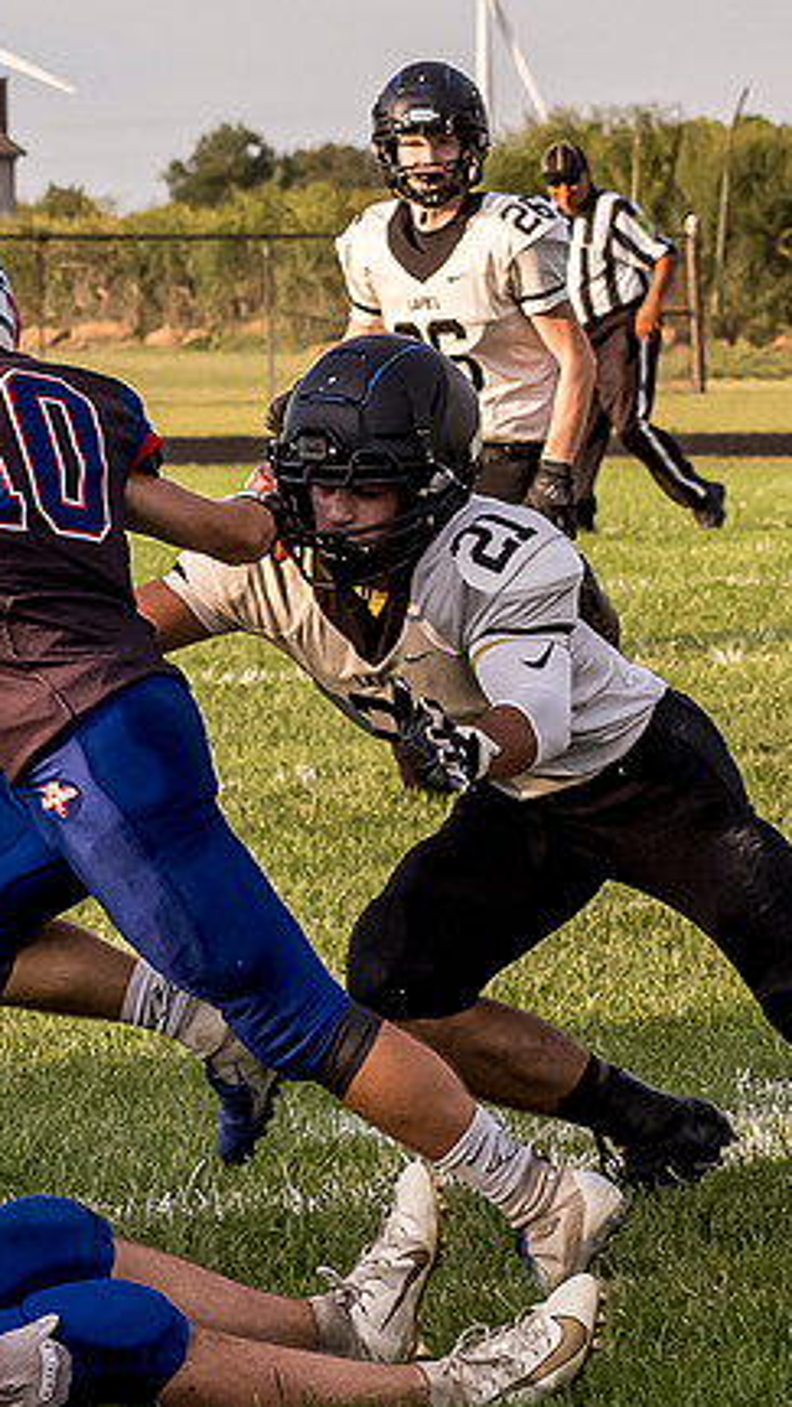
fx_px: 11798
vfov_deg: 6.8
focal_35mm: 316
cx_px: 568
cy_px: 587
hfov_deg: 3.8
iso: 1000
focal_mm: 52
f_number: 4.5
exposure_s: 1/2000
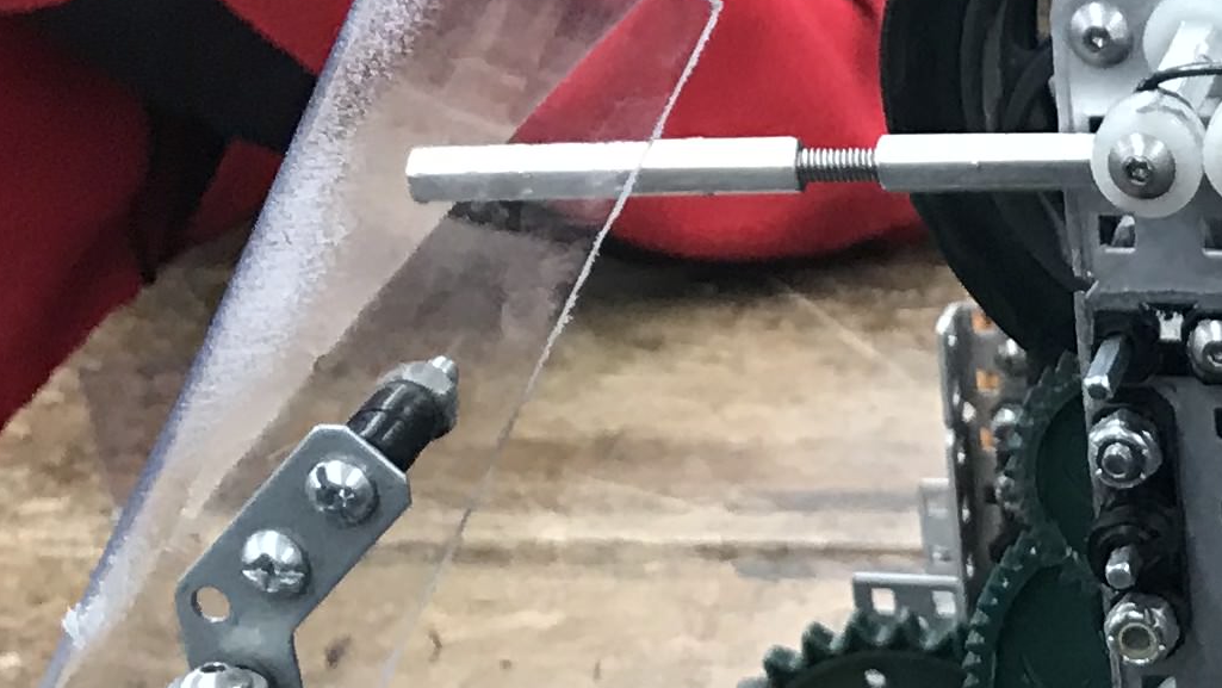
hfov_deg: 16.3
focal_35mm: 120
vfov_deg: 9.8
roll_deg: -2.2
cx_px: 1825
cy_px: 1079
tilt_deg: -32.0
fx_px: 3889
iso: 40
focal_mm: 3.99
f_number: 1.8
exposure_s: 1/20
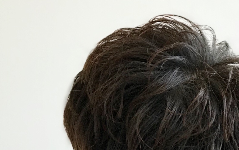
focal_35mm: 125
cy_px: 217
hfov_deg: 16.7
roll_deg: +3.8
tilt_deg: -16.2
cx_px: 139
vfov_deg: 10.2
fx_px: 814
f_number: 2.8
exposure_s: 1/60
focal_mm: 6.6
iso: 40
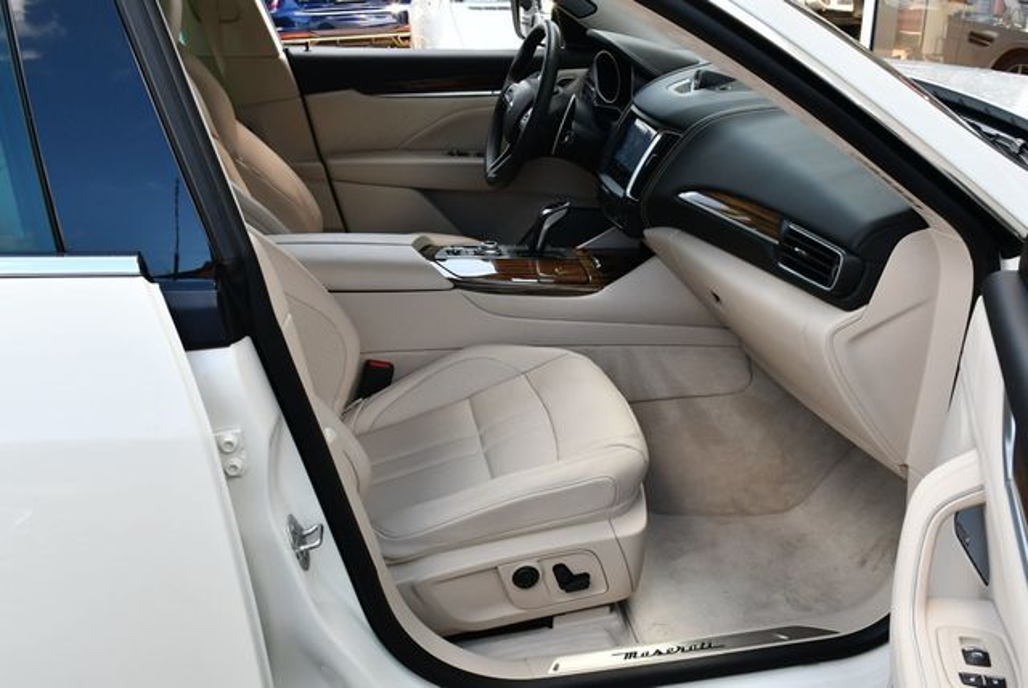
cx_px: 514
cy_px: 344
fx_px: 1029
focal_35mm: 36
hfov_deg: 53.1
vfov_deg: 36.9
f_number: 5.6
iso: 320
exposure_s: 1/250
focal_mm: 18
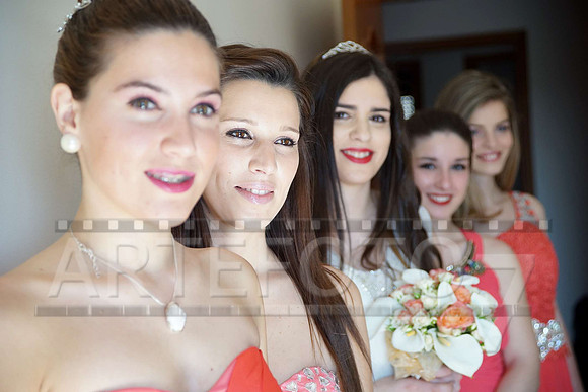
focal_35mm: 75
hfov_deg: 27.0
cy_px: 196
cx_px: 294
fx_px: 1225
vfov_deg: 18.2
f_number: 4.5
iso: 800
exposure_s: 1/160
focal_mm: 75
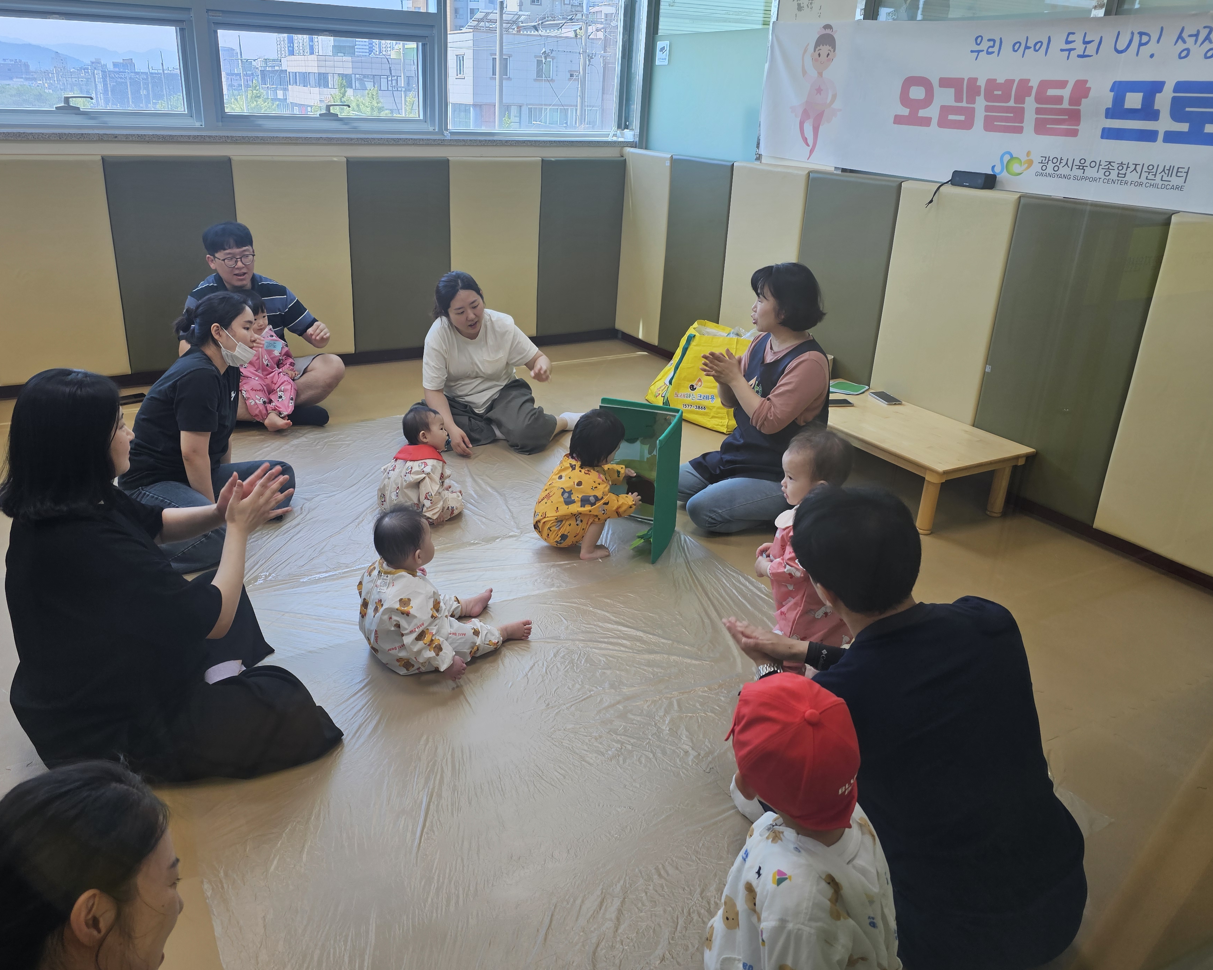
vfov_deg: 54.9
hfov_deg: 65.9
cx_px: 555
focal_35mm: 26
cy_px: 458
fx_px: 933
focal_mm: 6.3
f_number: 1.7
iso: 50
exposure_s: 1/120
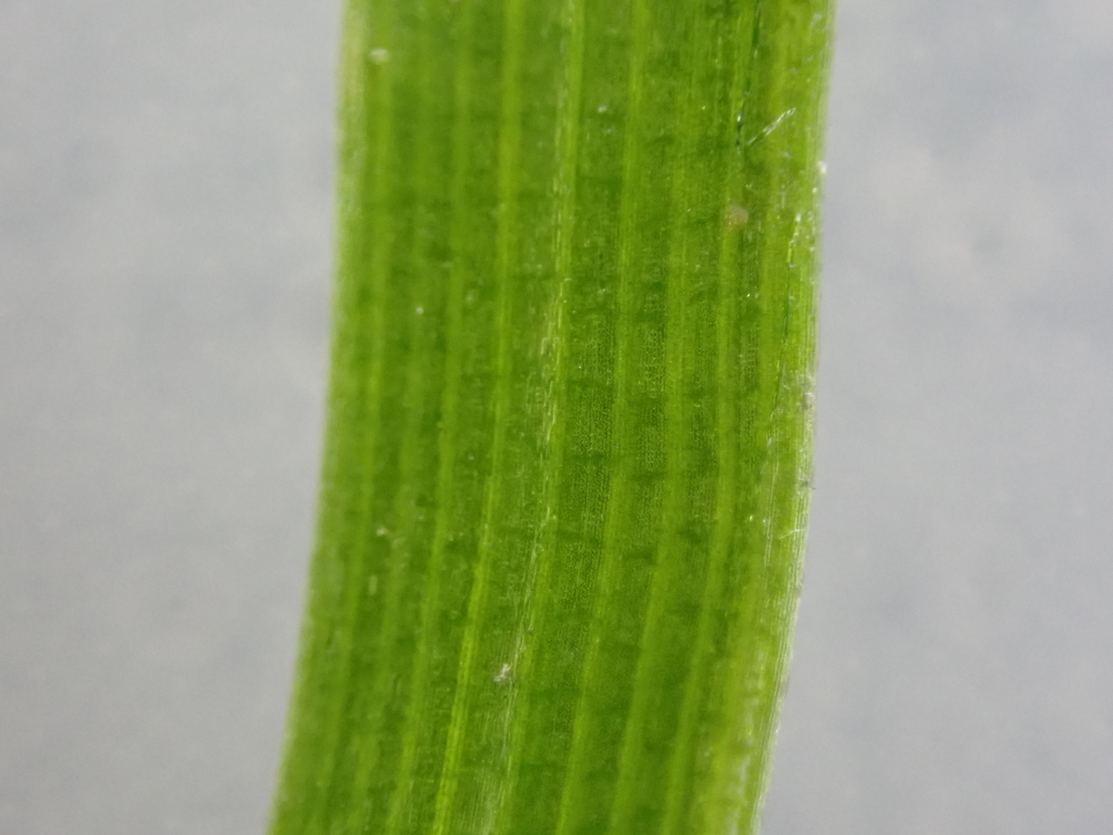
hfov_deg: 25.3
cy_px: 418
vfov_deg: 19.1
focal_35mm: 77
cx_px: 556
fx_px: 2476
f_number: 4.1
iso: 1600
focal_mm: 13.65
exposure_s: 1/80
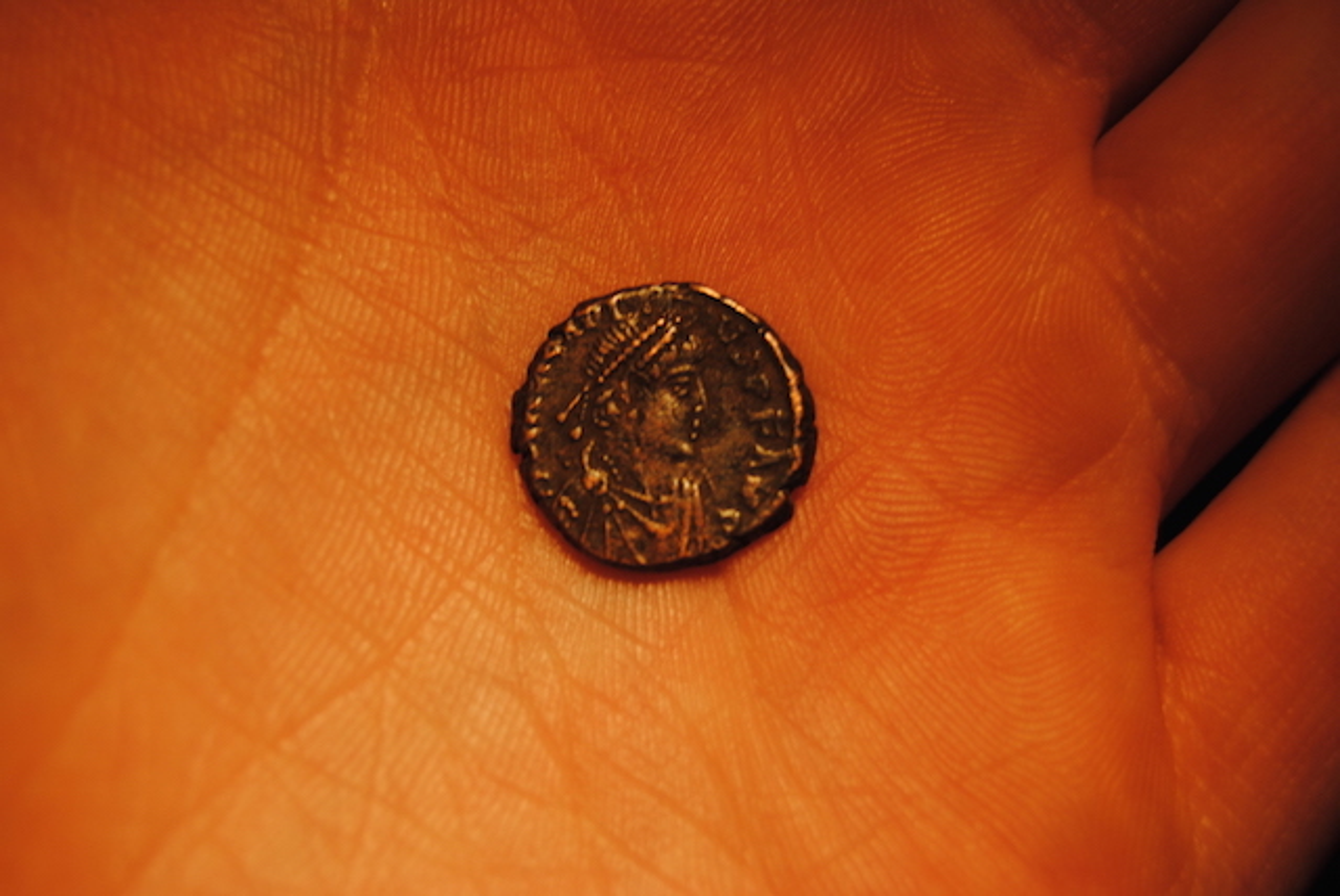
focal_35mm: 82
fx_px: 3074
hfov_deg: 24.6
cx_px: 670
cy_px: 448
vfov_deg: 16.6
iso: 110
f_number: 5.6
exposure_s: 1/125
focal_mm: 55
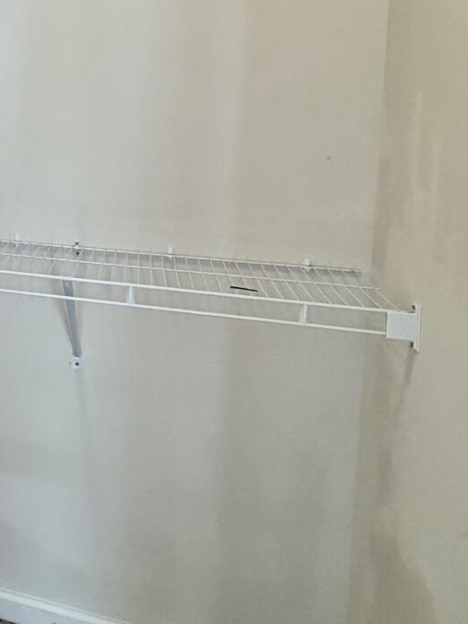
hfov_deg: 28.9
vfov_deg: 45.1
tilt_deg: -6.1
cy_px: 153
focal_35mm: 40
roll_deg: -0.2
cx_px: -150
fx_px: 721
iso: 320
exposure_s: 1/120
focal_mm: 2.22
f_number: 2.2
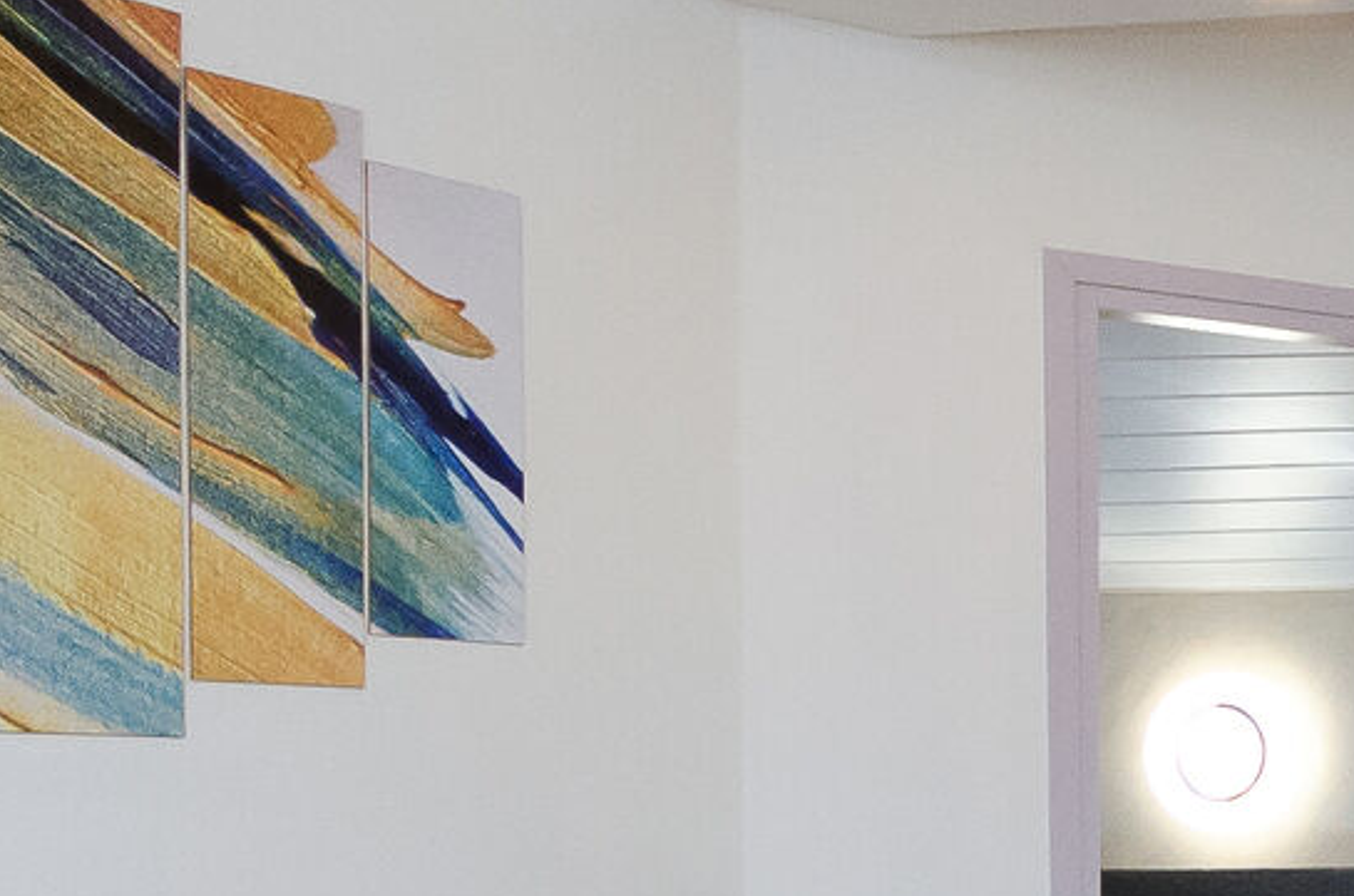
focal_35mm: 77
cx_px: 2641
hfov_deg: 18.4
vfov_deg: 17.2
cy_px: 928
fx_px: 2890
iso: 1250
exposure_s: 1/125
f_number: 7.1
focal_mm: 10
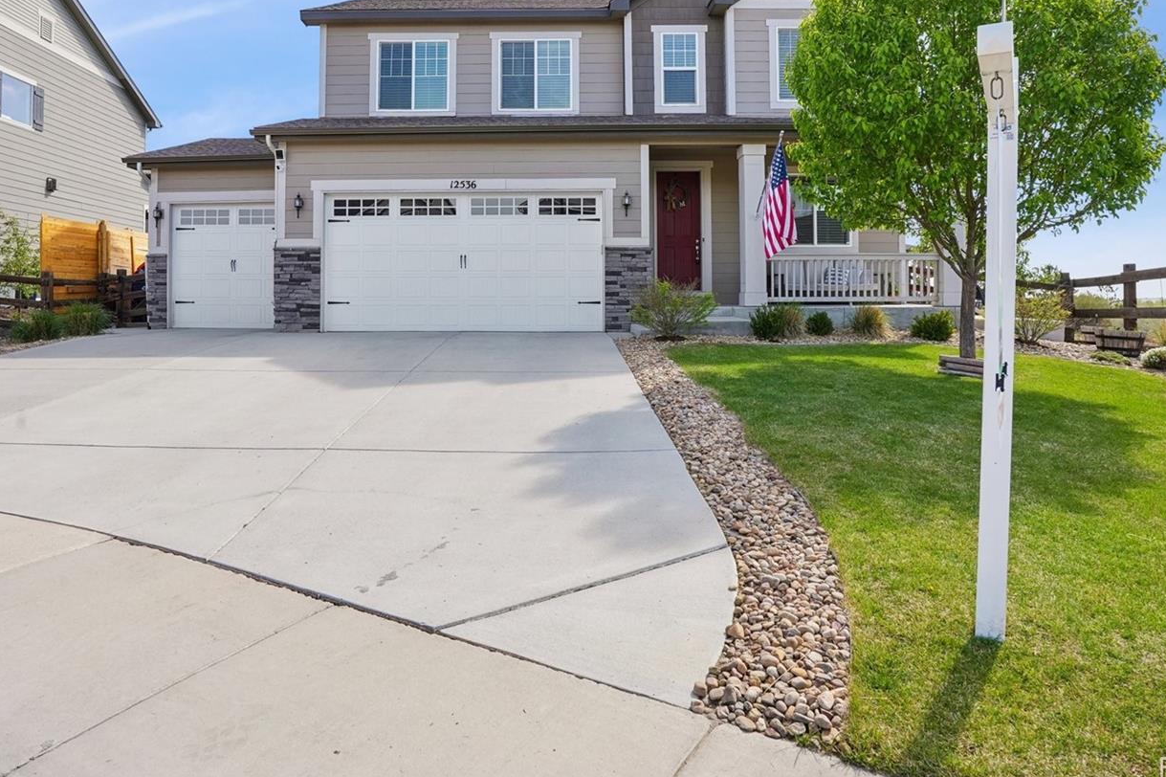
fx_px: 680
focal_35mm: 21
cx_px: 549
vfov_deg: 58.5
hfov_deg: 81.1
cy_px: 278
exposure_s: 1/100
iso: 400
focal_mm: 16
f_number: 11
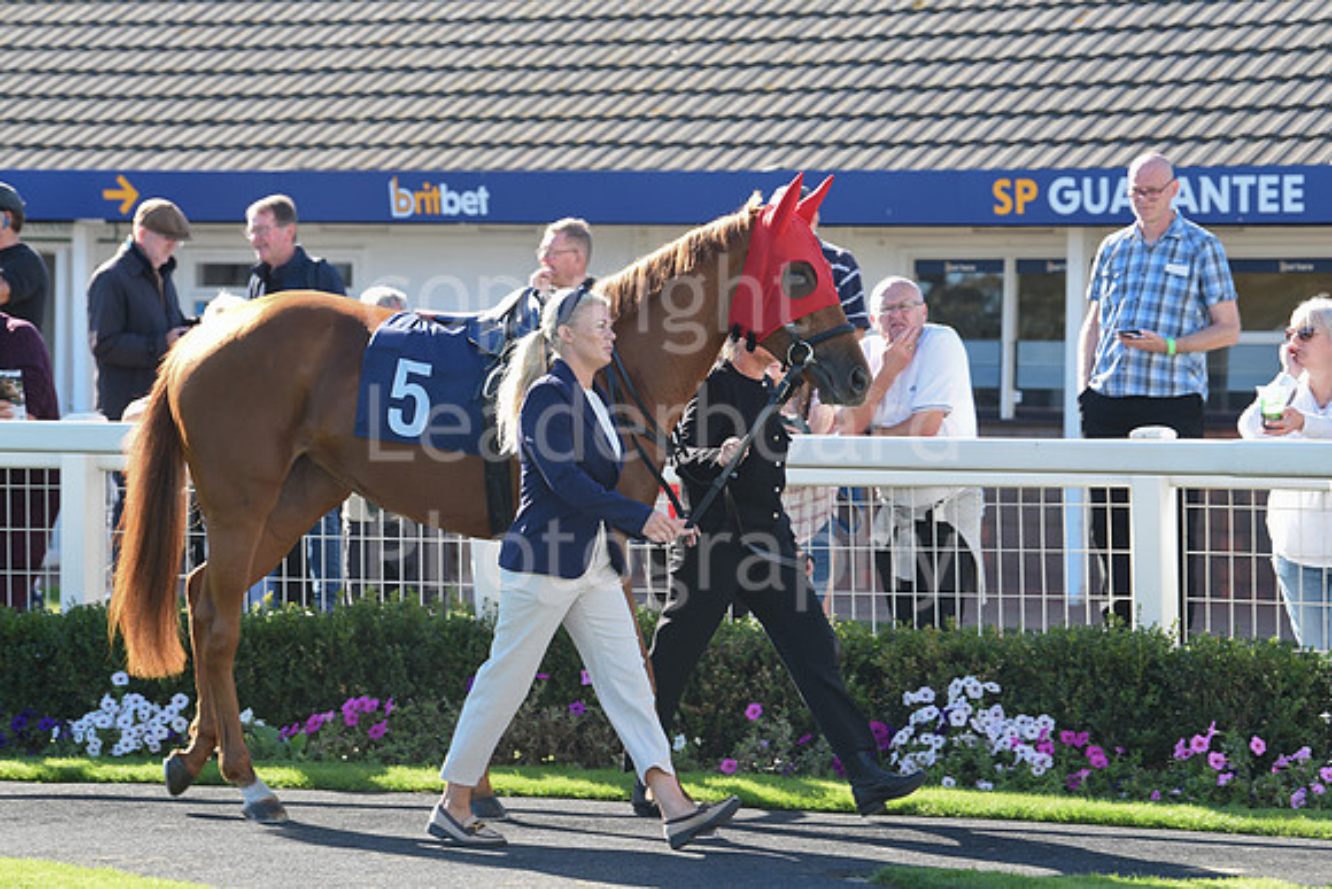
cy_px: 444
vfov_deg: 8.6
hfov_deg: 12.8
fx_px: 5921
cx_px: 666
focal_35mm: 160
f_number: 6.3
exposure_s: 1/320
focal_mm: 160
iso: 400
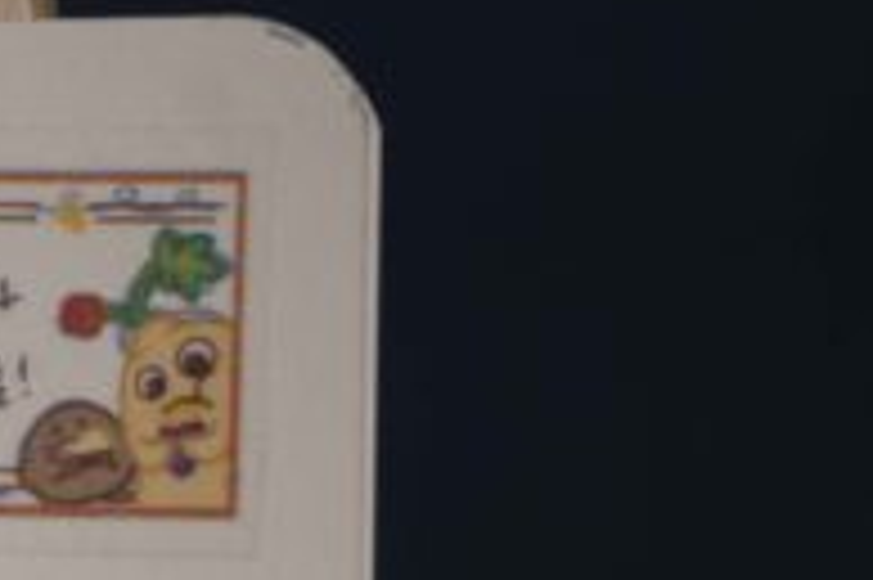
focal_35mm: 317
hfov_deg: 6.2
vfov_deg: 4.3
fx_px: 7681
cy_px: 839
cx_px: -1260
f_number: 5.6
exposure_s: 1/60
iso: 320
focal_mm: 60
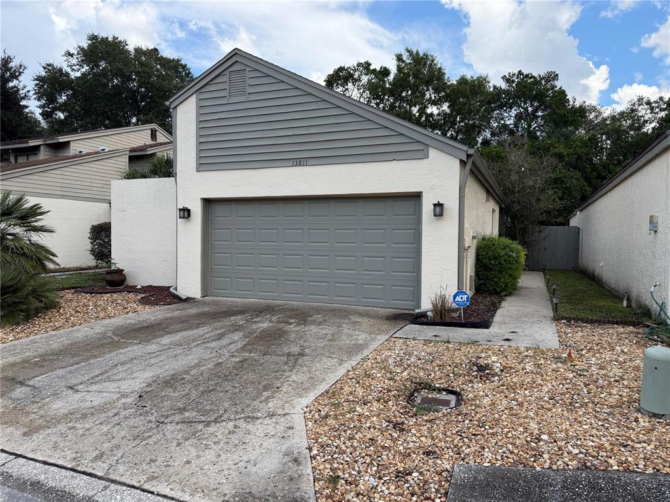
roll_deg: -1.1
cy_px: 251
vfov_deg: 56.8
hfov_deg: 71.6
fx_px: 465
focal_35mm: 24
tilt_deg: -1.1
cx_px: 335
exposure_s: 1/3021
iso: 100
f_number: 1.78
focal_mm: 6.76
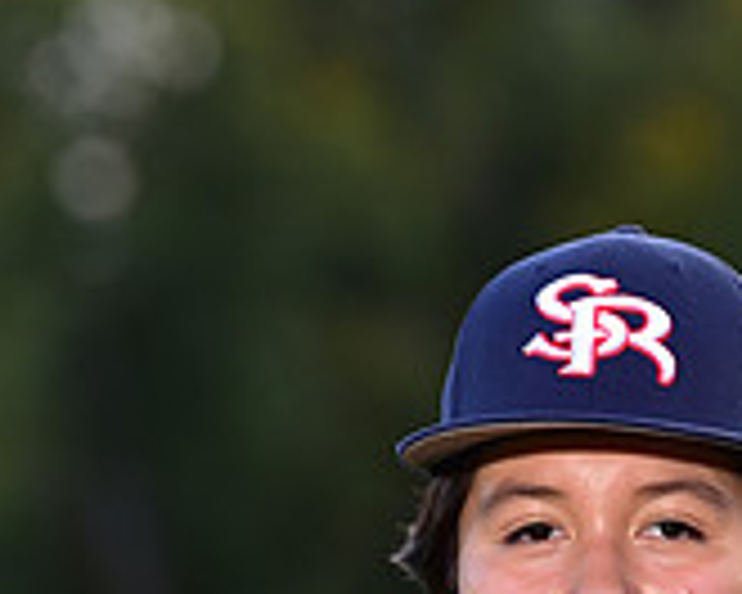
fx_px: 13066
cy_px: 1094
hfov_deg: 3.3
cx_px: 668
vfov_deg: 2.6
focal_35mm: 595
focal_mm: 180
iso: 200
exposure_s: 1/250
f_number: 4.5
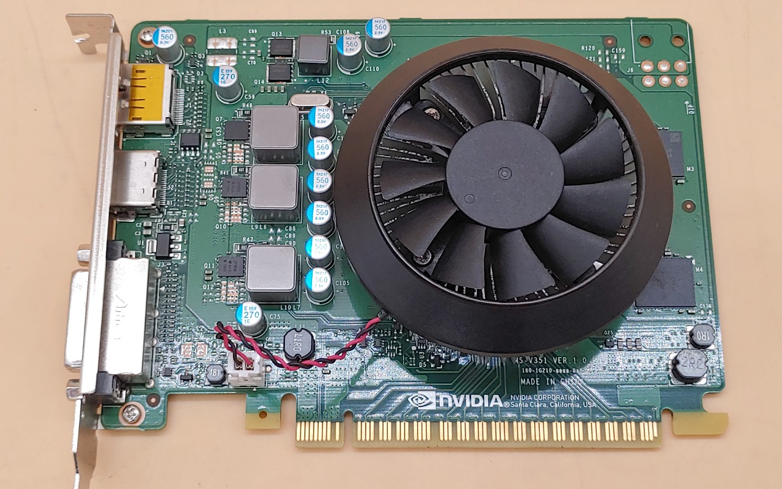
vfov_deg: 24.4
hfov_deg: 38.2
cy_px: 269
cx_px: 390
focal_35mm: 53
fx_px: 1130
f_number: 1.8
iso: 50
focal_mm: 4.36
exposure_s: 1/84
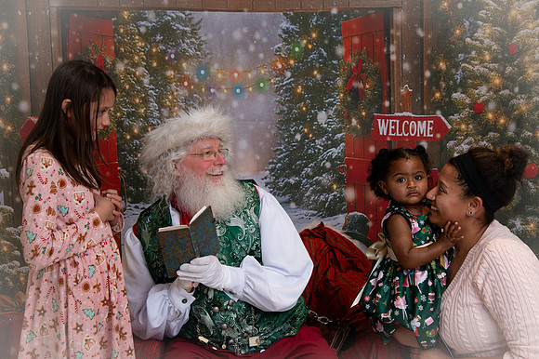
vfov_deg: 25.5
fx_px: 791
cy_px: 161
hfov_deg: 37.6
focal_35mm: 53
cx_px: 270
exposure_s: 1/200
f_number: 5
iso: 1000
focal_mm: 48
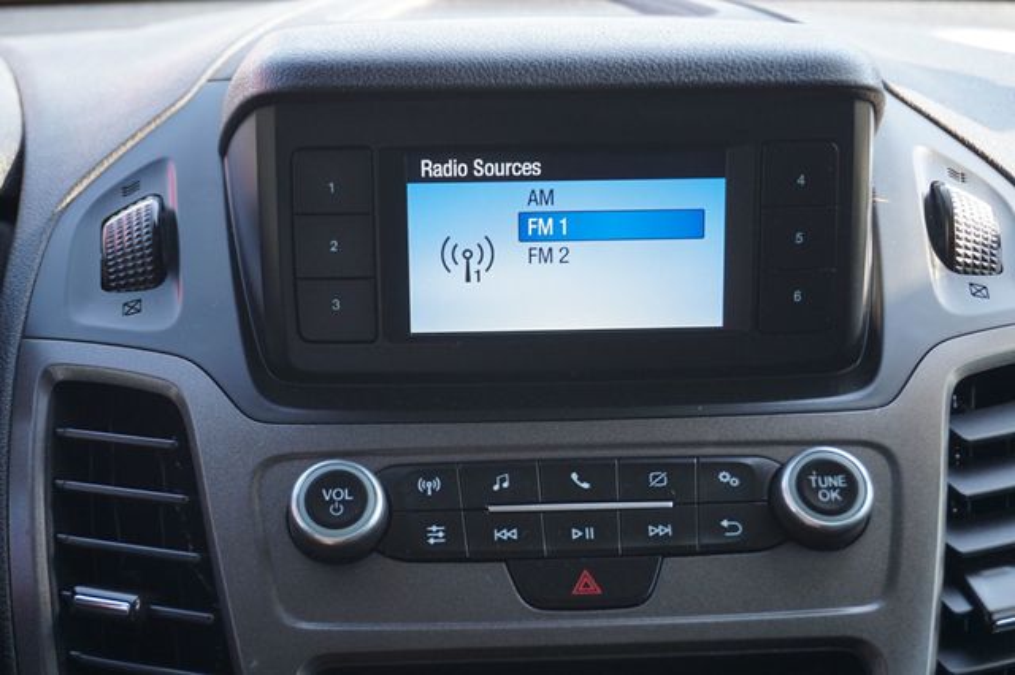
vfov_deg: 26.5
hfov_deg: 38.9
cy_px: 338
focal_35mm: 51
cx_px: 508
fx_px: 1437
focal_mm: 34
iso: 250
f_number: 5
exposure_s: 1/60
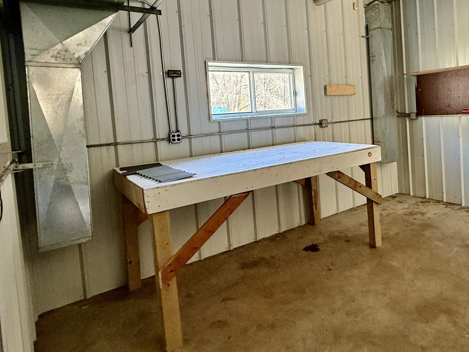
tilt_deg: -2.7
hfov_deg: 64.7
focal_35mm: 25
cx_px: 358
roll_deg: +3.7
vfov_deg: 54.0
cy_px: 122
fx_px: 339
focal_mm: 2.22
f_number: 2.2
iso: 400
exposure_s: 1/60
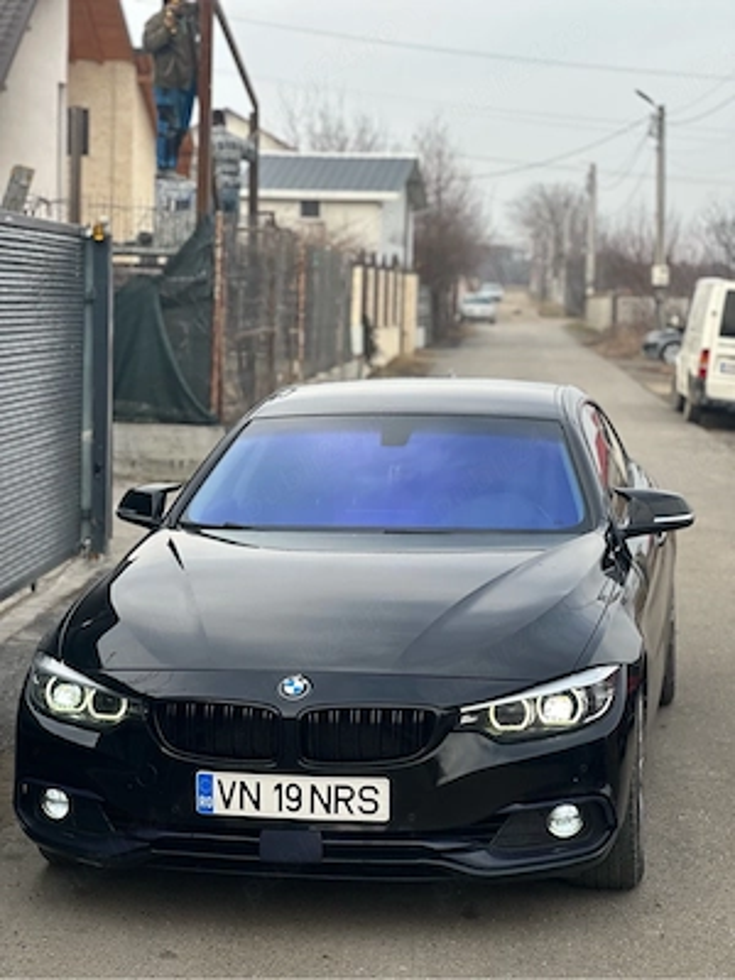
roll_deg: -2.0
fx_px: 2180
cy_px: 490
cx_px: 368
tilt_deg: -4.7
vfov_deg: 25.3
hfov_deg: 19.1
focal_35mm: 77
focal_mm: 9
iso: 20
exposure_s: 1/121
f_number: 2.8
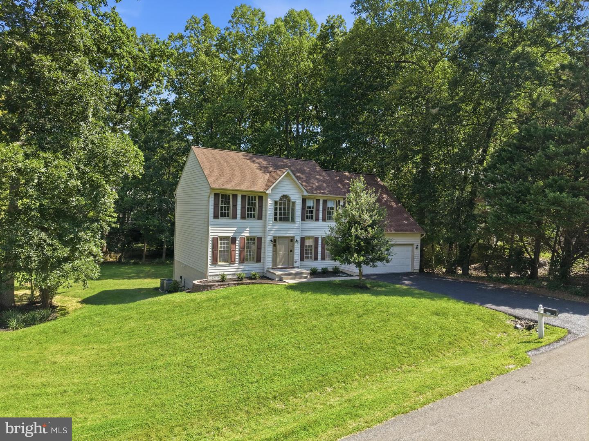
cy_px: 220
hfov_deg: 71.6
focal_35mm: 24
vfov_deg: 56.8
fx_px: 408
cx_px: 294
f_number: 1.8
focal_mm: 8.7
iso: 250
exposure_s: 1/1600
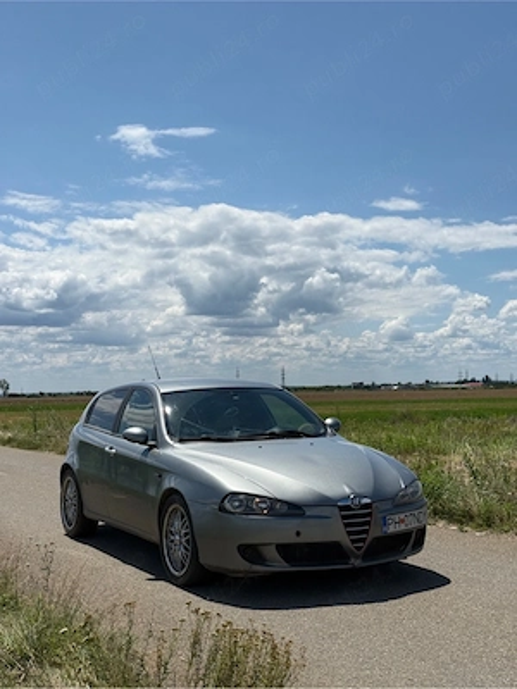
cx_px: 258
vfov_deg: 39.7
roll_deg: +0.9
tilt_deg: +2.7
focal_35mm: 48
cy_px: 344
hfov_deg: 30.3
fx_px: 956
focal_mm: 6.76
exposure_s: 1/11364
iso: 64
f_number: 1.78
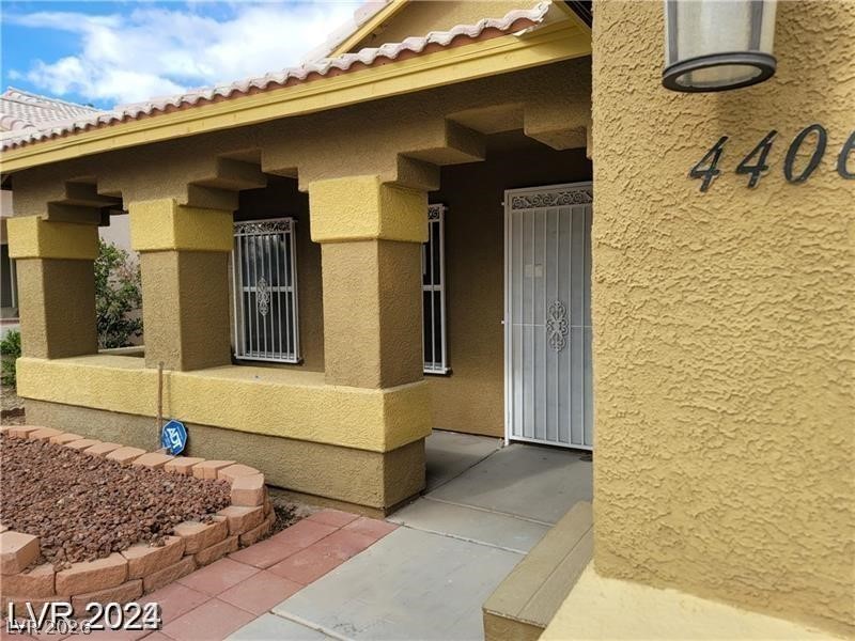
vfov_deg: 54.9
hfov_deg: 69.4
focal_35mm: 25
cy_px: 320
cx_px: 428
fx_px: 617
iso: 20
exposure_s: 1/446
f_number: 1.8
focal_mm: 7
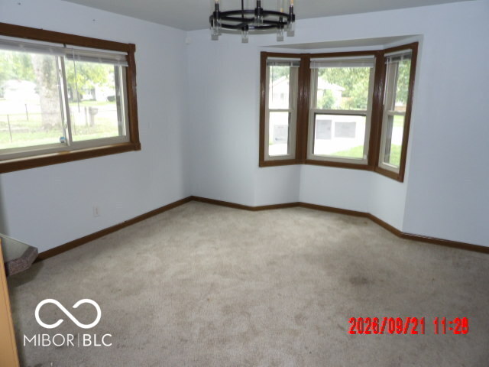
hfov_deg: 71.6
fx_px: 339
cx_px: 244
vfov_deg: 56.8
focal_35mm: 24
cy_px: 184
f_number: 3.2
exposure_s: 1/33
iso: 200
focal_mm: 4.3
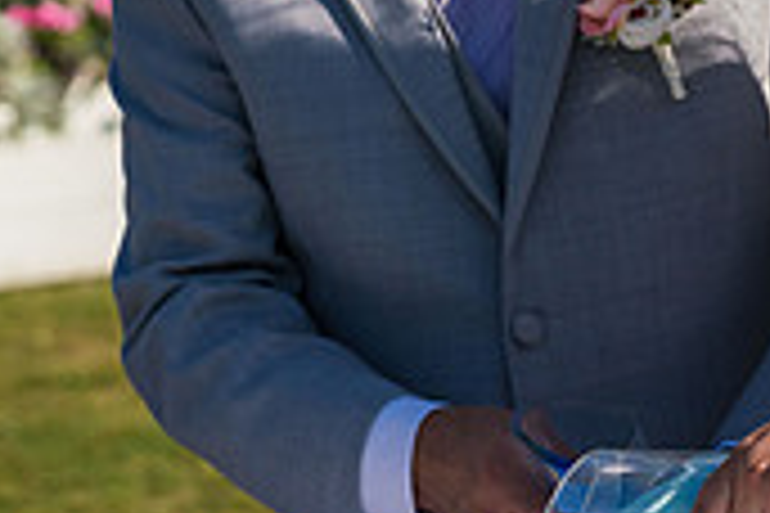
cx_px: 788
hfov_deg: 9.3
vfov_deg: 6.3
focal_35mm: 219
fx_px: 4684
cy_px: 341
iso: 250
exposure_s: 1/2500
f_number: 4
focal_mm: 55
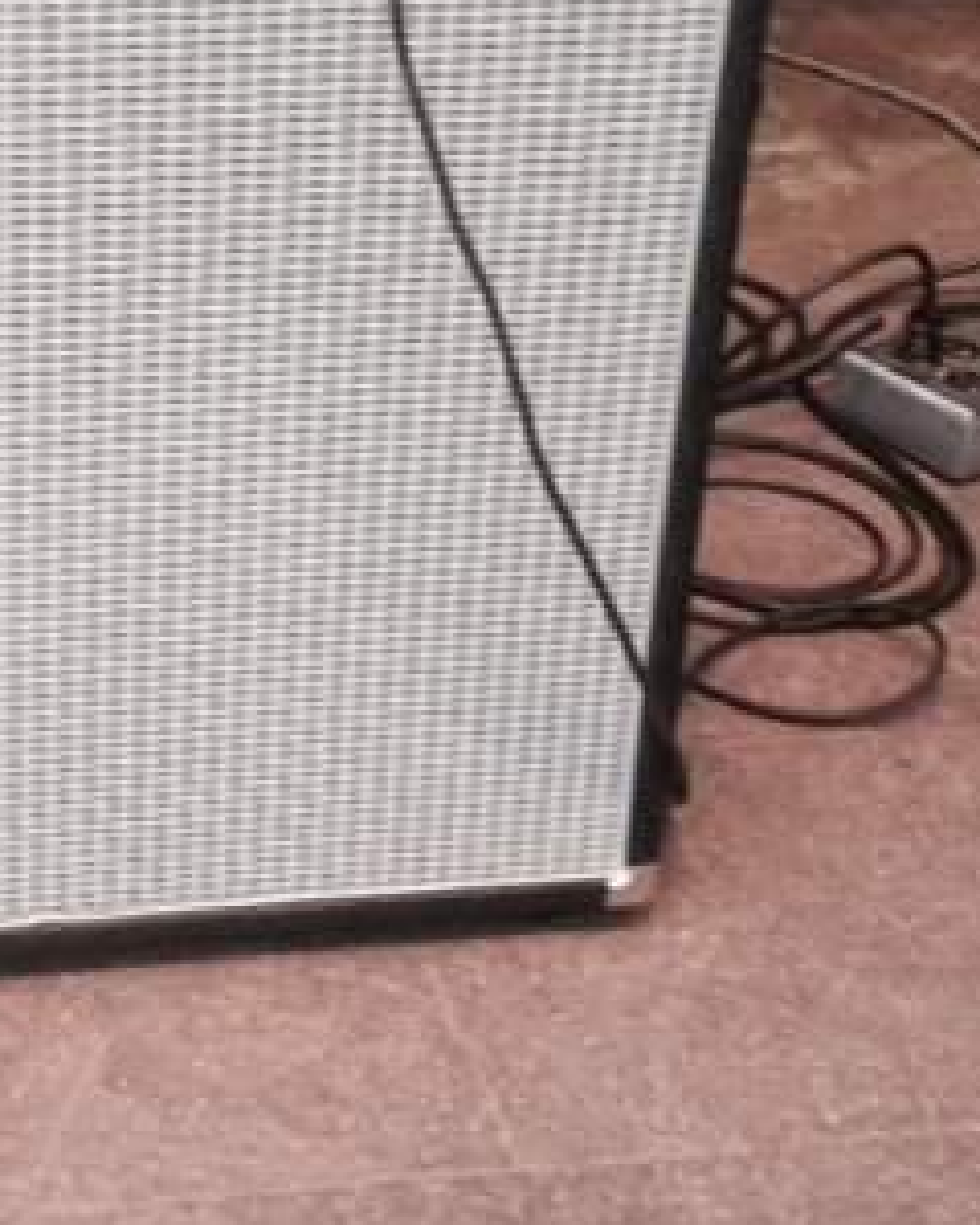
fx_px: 2647
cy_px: 249
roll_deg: +0.4
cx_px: 29
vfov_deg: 25.6
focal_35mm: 73
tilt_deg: -22.1
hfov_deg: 20.4
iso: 80
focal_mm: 4.28
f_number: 2.4
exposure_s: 1/20
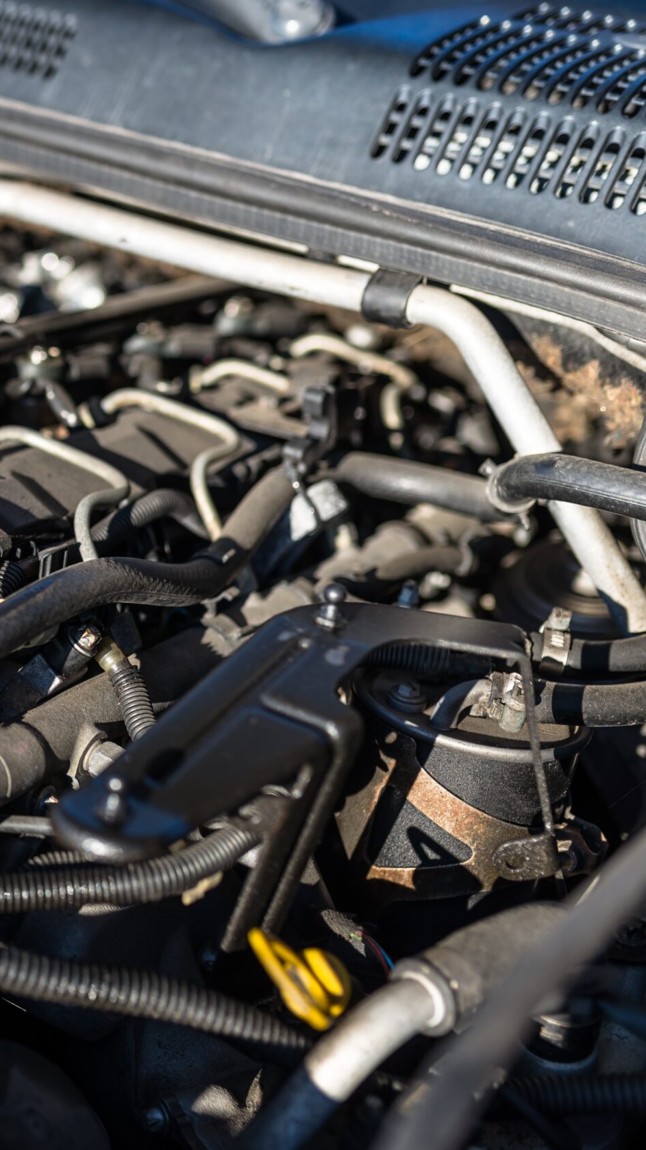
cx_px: -199
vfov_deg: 37.2
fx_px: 1706
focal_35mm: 56
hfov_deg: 19.7
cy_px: 571
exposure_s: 1/1250
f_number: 2.2
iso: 100
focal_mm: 35
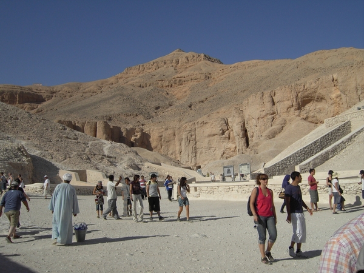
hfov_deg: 52.6
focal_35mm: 35
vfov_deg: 40.7
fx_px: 368
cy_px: 136
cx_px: 182
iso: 50
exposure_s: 1/550
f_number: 6.7
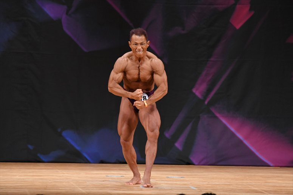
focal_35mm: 300
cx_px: 146
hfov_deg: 6.9
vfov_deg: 4.6
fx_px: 2441
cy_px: 98
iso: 3200
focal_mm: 200
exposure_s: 1/400
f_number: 5.6
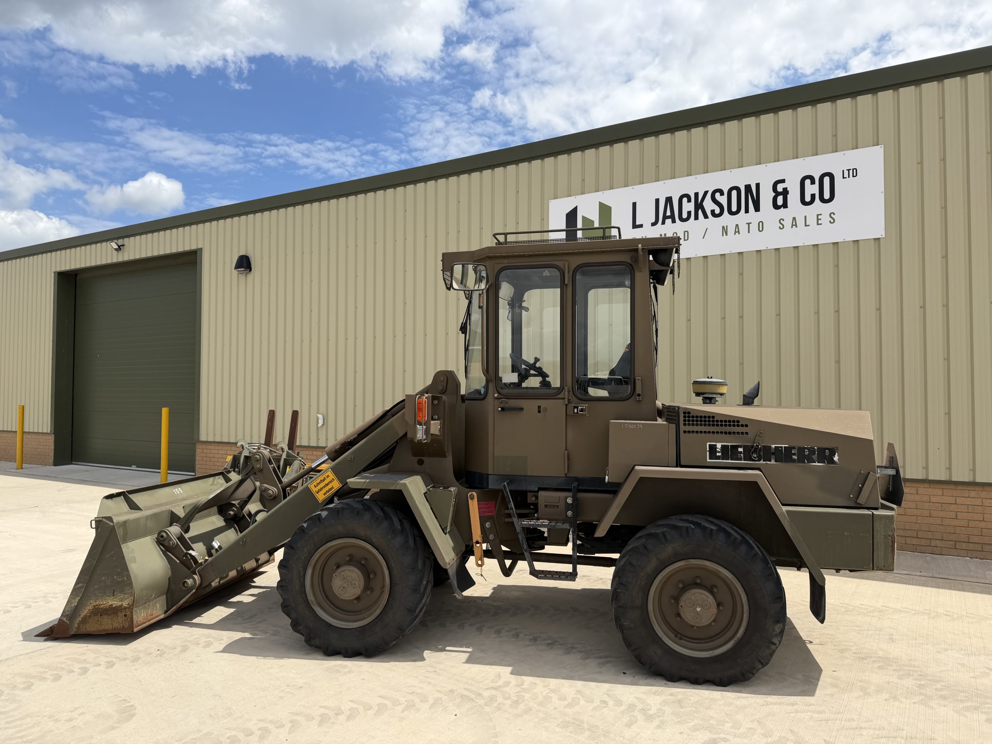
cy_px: 372
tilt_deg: +3.7
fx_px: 688
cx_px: 496
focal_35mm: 24
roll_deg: -0.7
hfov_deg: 71.6
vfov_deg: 56.8
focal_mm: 6.76
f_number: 1.78
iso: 80
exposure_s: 1/5319
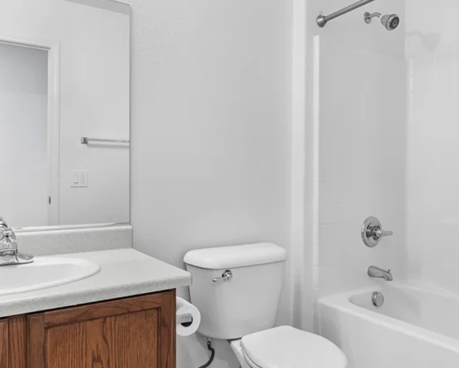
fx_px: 394
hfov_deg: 60.4
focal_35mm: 29
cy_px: 189
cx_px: 234
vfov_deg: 50.0
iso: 400
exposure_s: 1/6
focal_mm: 17
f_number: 8
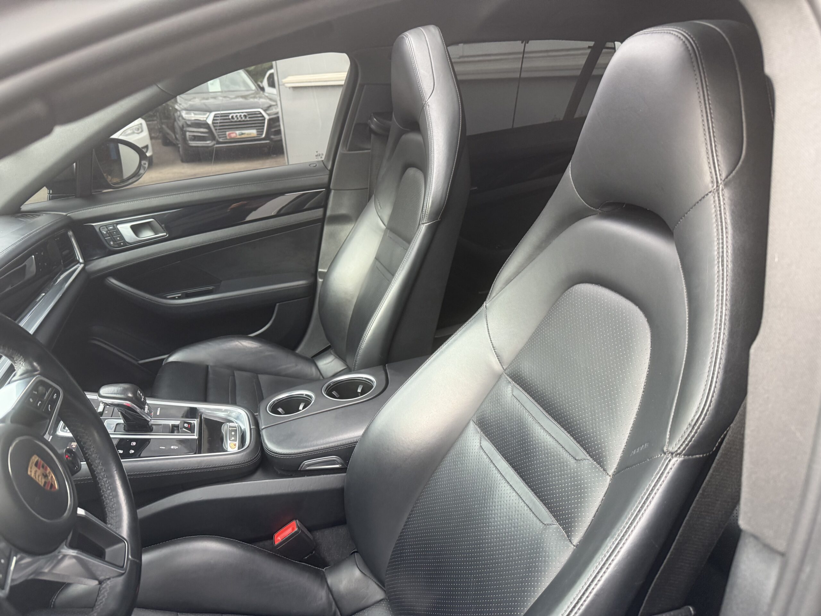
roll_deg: +2.7
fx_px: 569
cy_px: 308
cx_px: 410
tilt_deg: -21.2
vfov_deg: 56.8
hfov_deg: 71.6
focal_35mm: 24
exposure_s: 1/121
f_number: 1.78
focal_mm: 6.76
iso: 200
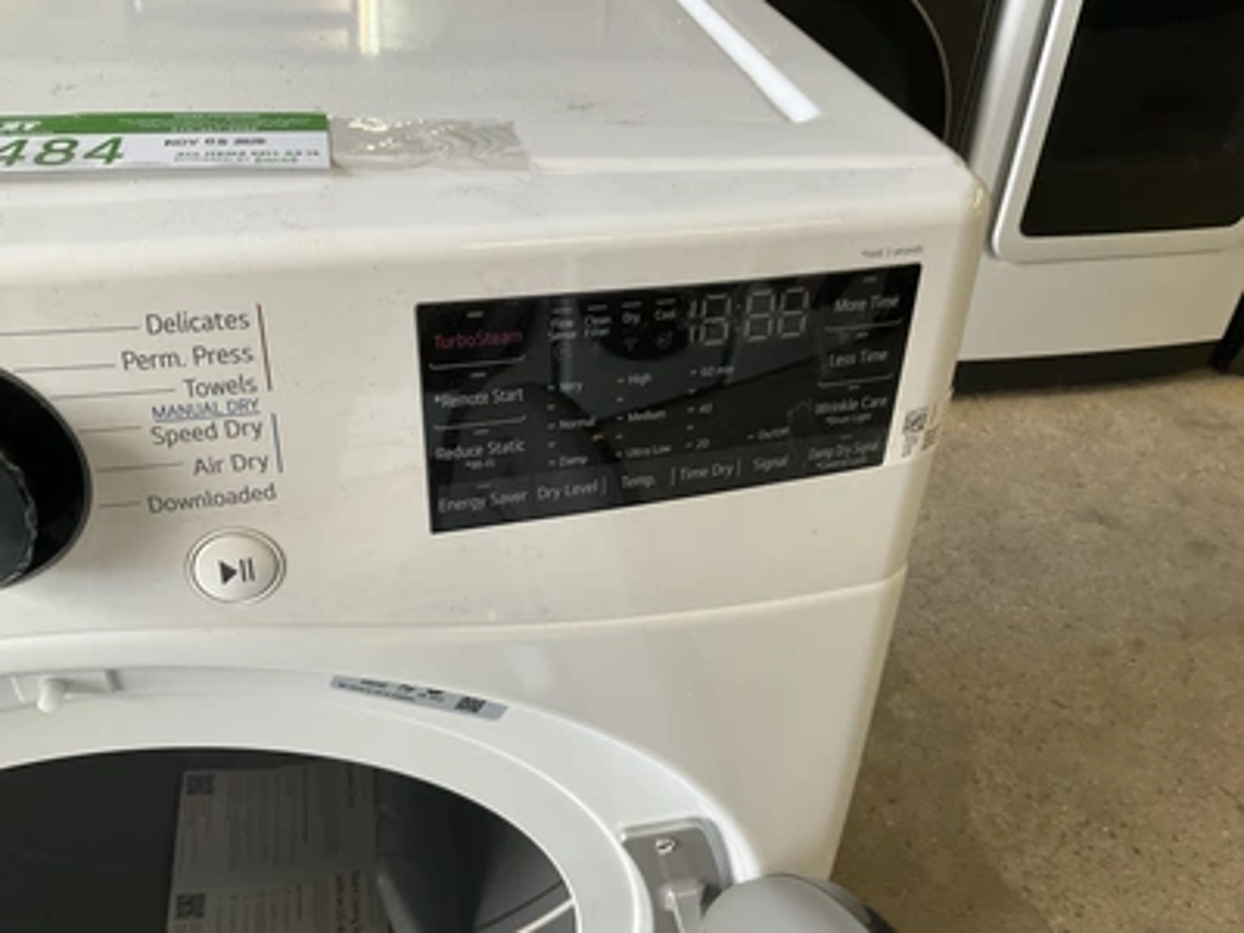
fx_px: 1042
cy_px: 466
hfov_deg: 61.7
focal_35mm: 29
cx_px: 622
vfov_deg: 48.2
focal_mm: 3
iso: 80
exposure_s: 1/60
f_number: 1.8
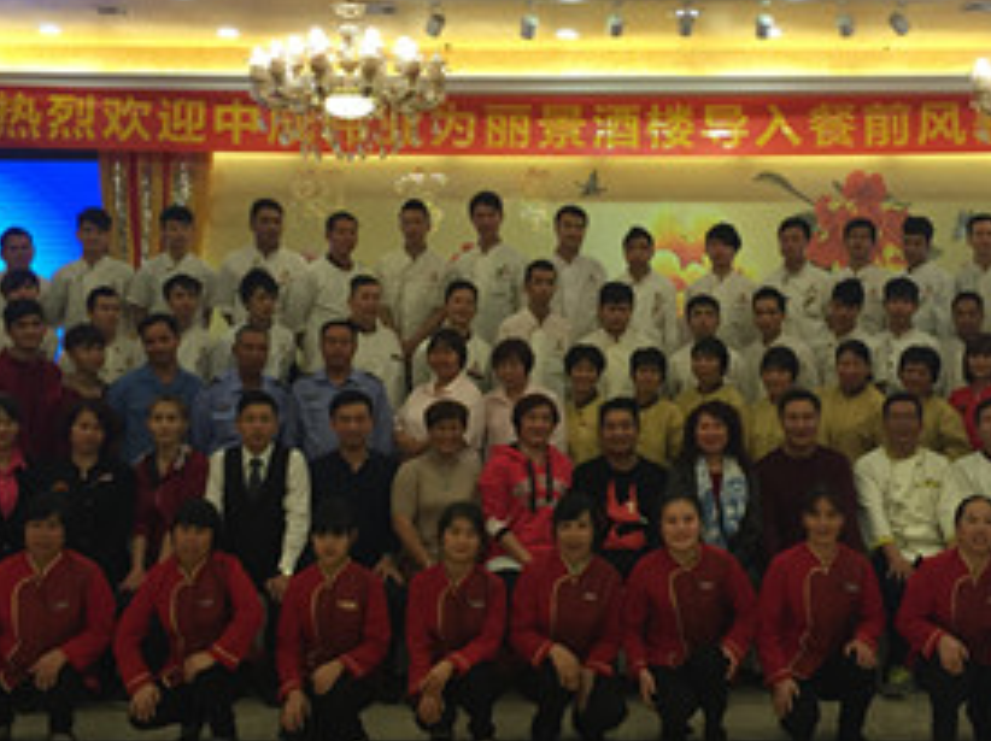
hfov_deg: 36.1
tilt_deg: +0.1
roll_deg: -1.3
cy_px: 331
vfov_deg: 27.5
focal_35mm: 53
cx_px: 568
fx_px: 1516
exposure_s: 1/30
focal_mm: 4.15
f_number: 2.2
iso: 32
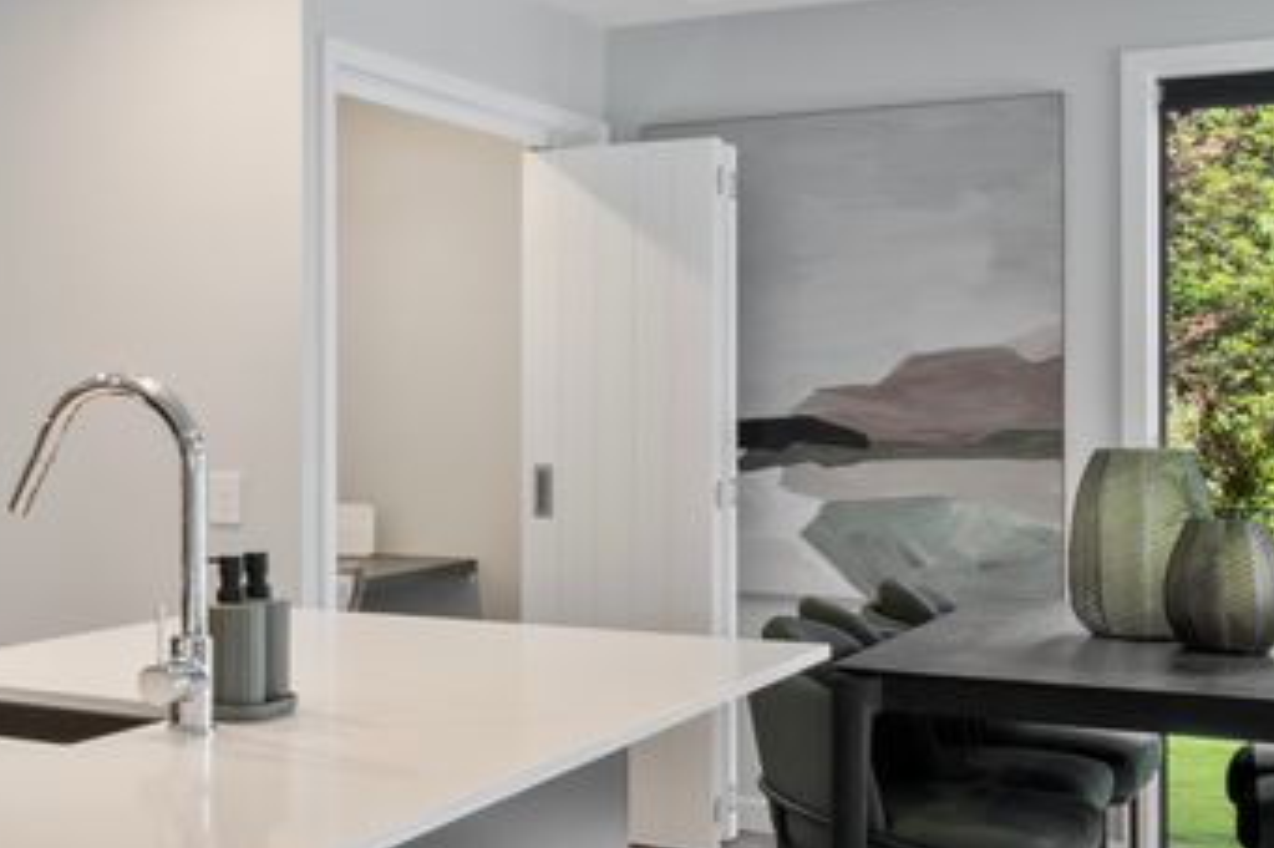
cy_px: 523
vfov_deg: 23.7
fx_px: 2016
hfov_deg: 28.0
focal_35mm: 57
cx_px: -448
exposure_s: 2
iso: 100
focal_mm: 10
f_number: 9
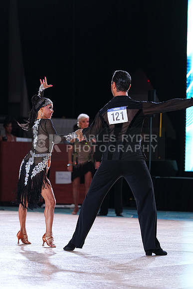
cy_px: 144
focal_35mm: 174
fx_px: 1398
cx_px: 96
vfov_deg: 11.8
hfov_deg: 7.9
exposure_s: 1/500
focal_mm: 174
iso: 2500
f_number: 4
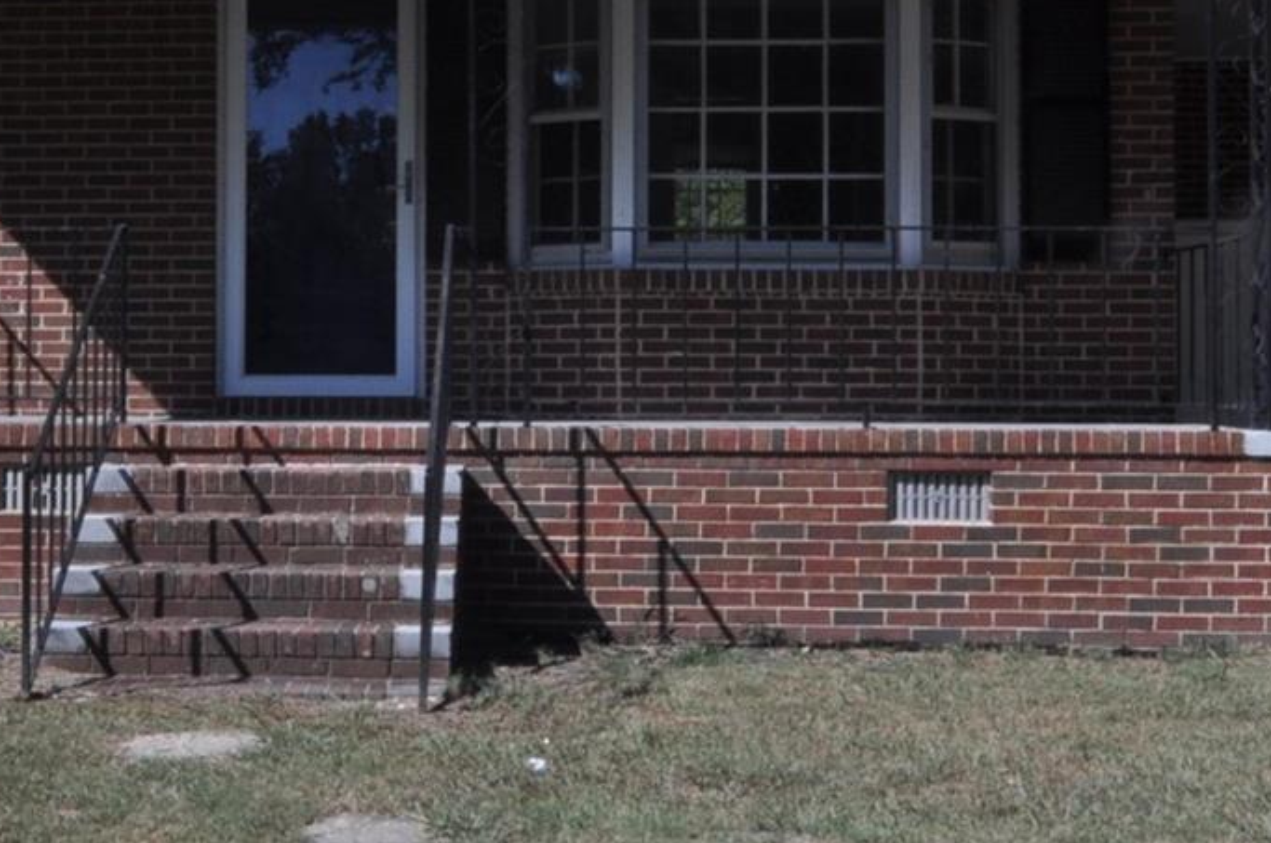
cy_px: 324
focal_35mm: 63
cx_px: 389
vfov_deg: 21.5
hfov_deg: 31.6
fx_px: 2221
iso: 250
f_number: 5
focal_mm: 14
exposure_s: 1/100
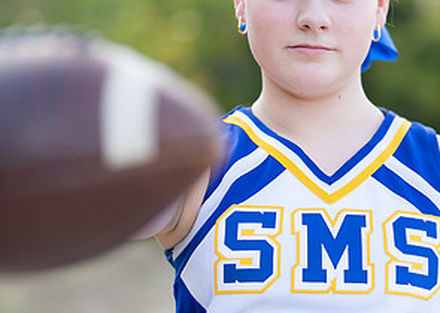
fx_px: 1535
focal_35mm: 123
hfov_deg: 16.3
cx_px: 300
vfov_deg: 11.6
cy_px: 139
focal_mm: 50
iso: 100
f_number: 1.2
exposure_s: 1/1000
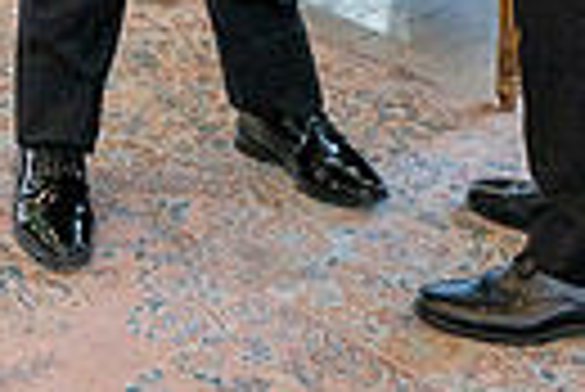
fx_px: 2245
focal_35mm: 138
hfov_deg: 14.8
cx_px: 338
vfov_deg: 9.2
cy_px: -457
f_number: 3.5
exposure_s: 1/200
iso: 500
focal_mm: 24
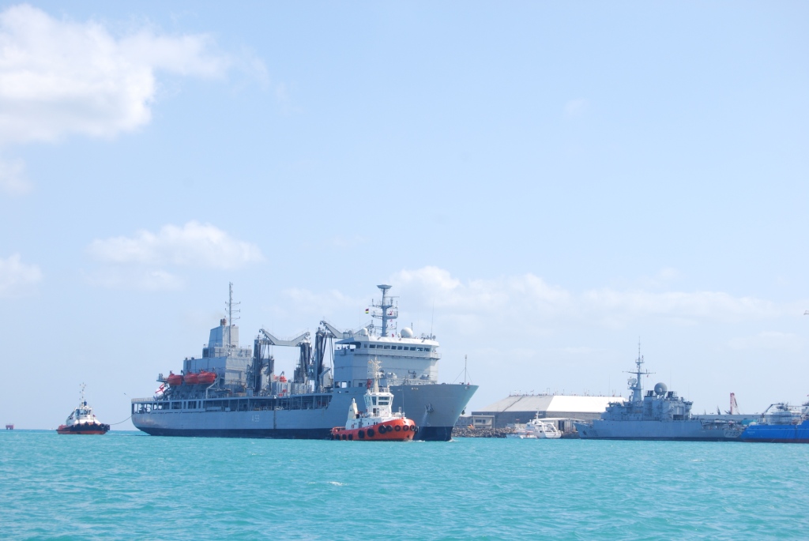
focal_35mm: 72
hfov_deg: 28.0
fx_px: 1620
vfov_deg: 19.0
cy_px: 270
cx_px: 404
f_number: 8
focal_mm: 48
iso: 200
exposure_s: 1/320
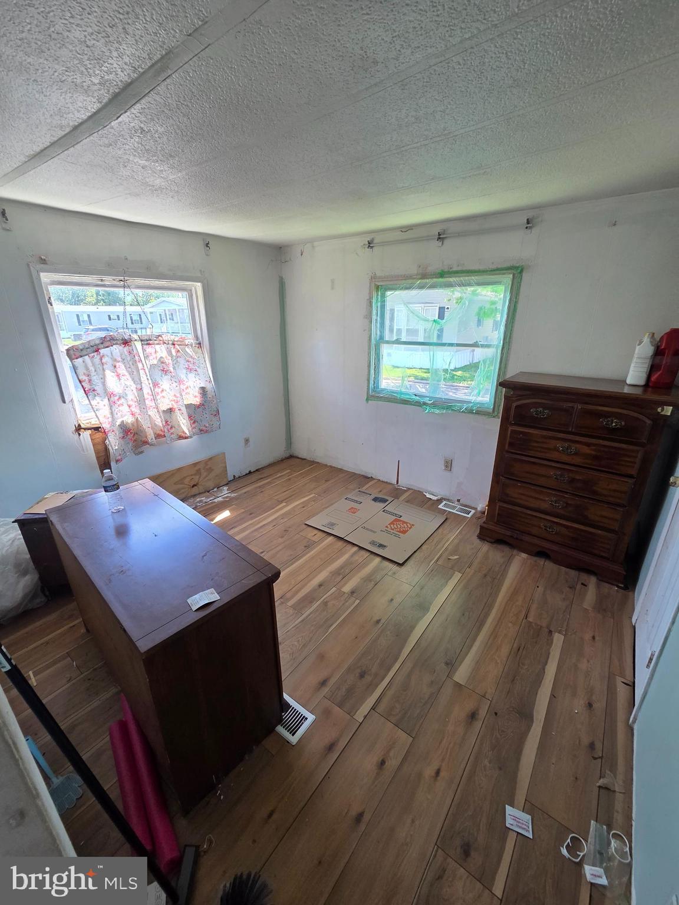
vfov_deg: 106.2
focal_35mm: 13
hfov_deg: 89.9
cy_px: 452
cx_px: 340
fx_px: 340
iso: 100
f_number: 2.2
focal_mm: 2.2
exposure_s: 1/120
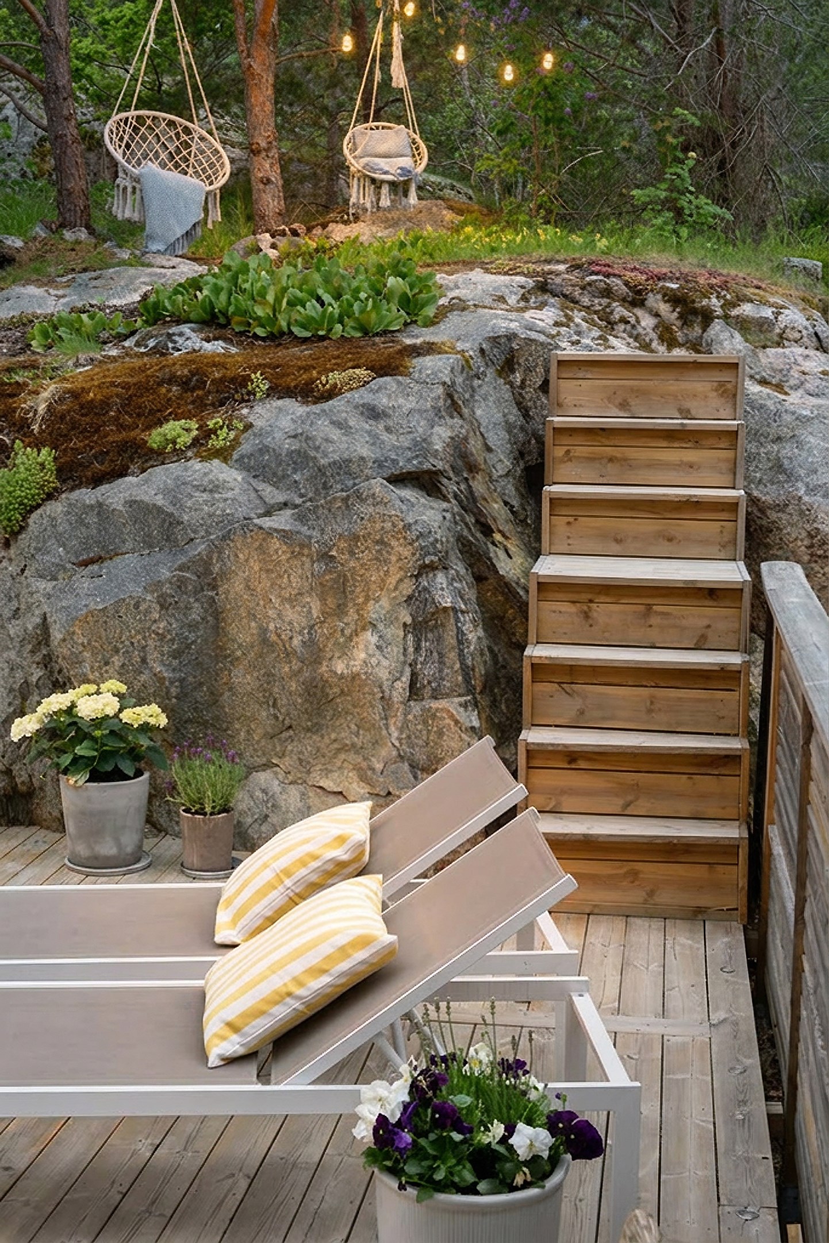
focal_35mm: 50
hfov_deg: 27.0
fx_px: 1725
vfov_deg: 39.6
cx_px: 414
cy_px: 622
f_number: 11
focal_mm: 50
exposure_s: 1/30
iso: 400
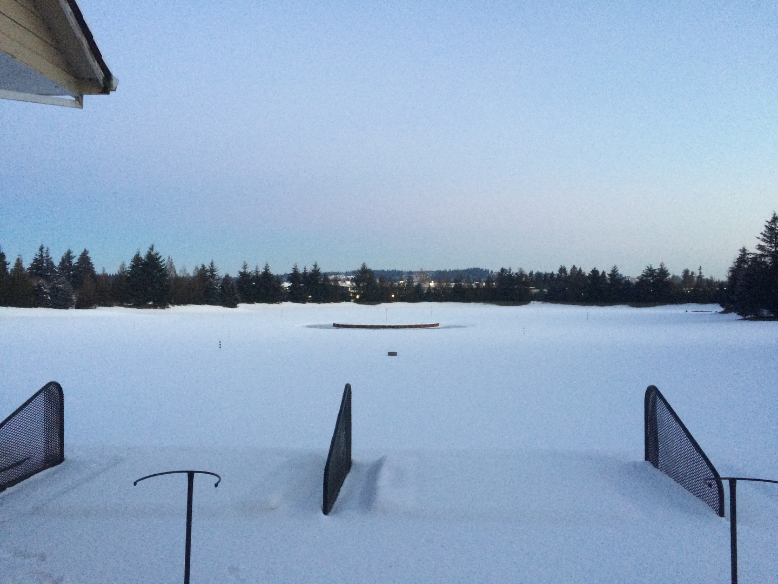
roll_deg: +0.9
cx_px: 389
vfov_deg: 48.2
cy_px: 292
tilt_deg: -0.5
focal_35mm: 29
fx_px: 652
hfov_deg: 61.7
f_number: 2.2
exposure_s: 1/30
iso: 200
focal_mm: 4.15
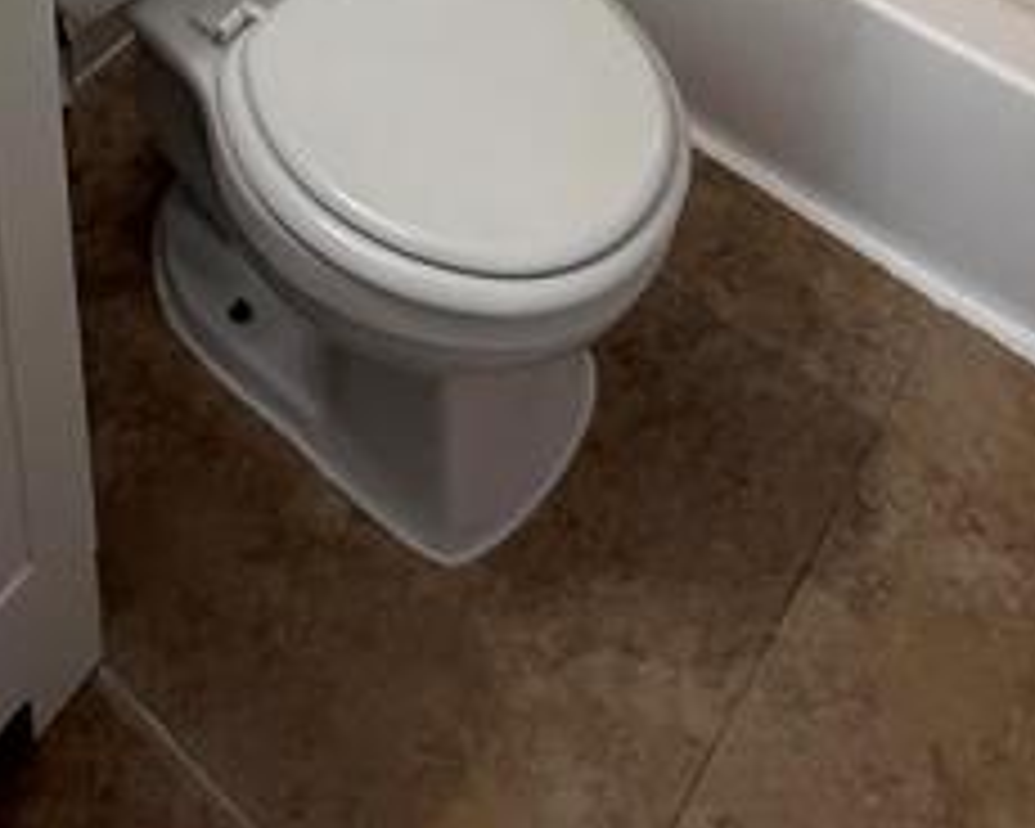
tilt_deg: -20.3
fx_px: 1746
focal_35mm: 57
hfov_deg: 32.8
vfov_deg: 18.5
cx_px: 351
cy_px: -788
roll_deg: +0.0
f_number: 2.2
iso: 250
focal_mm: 2.22
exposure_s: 1/120
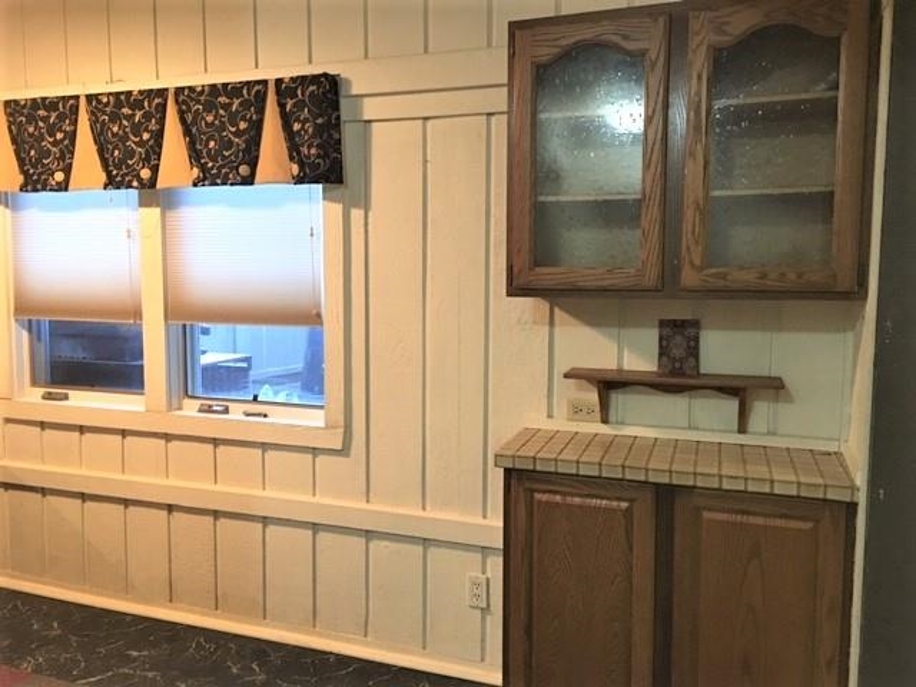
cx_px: 458
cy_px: 344
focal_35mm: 29
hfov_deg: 61.7
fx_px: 767
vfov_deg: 48.2
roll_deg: +0.5
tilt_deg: -4.1
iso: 100
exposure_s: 1/15
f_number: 2.2
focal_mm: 4.15
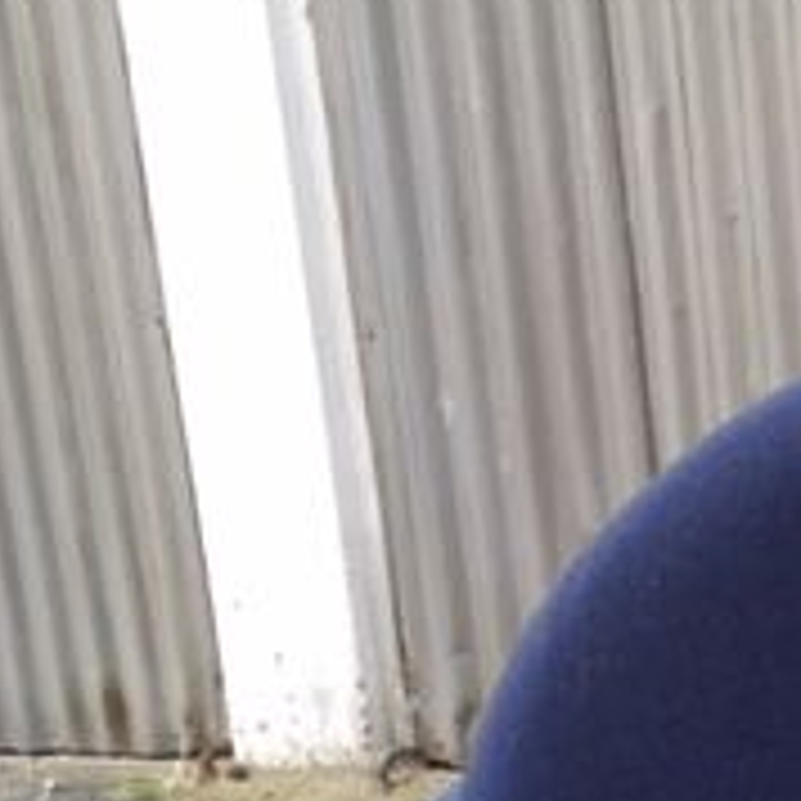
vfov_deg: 17.7
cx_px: 1242
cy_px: 1048
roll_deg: +1.6
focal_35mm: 92
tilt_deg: -17.6
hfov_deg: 16.9
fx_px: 2409
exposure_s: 1/297
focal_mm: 4.15
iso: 32
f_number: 2.2
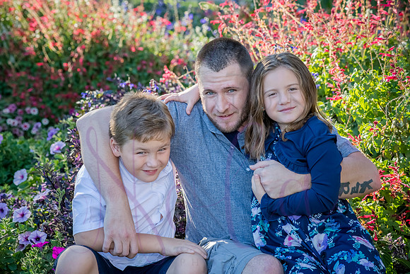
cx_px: 205
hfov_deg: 18.3
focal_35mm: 112
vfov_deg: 12.2
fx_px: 1276
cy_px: 137
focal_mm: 112
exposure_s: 1/320
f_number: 7.1
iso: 800
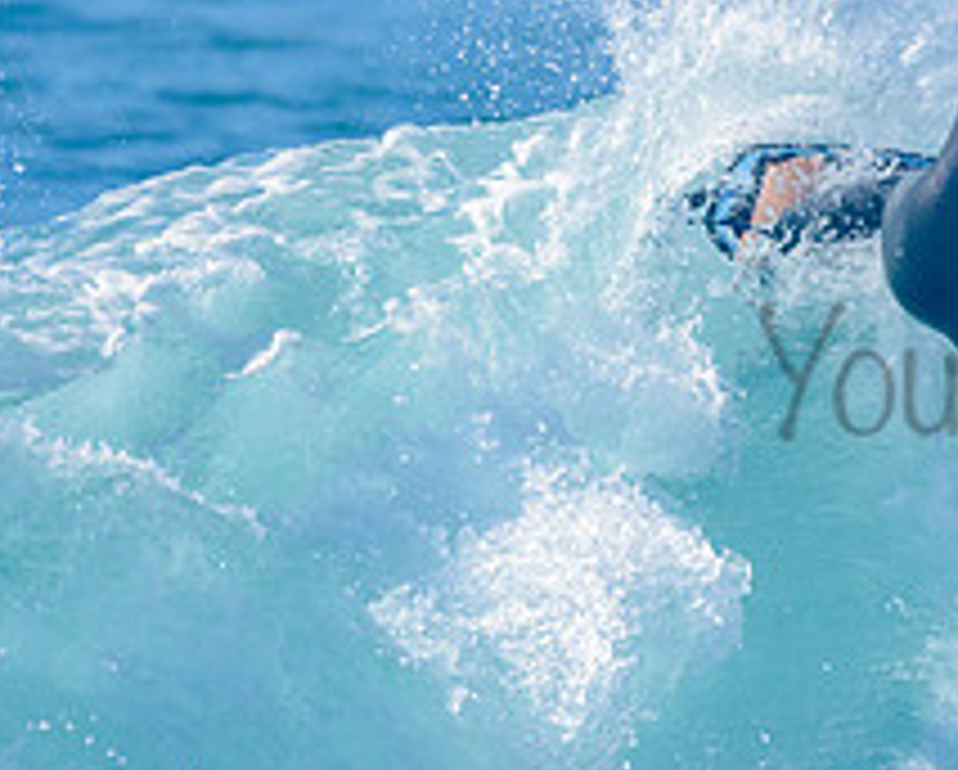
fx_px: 44377
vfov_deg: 1.0
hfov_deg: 1.2
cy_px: 134
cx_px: 929
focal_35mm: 1563
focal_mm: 500
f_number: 5.6
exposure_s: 1/2000
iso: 250
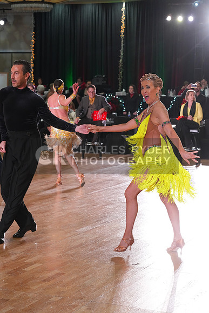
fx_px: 705
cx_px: 104
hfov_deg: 16.9
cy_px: 156
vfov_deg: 25.1
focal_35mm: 81
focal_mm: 81
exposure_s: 1/200
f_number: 6.3
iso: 3200
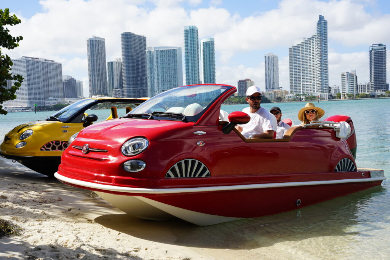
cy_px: 130
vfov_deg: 30.1
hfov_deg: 44.0
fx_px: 483
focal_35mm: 45
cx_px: 195
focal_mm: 44.6
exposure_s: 1/160
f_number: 10
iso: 100
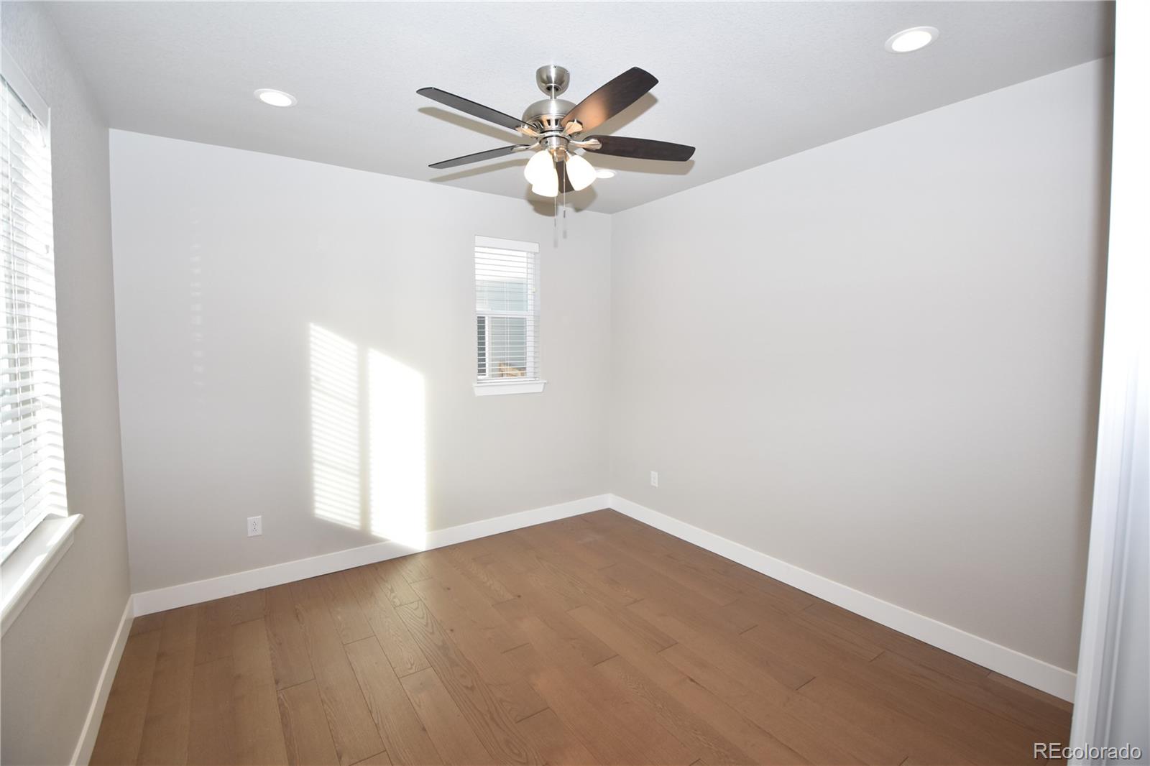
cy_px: 383
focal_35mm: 15
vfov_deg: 77.3
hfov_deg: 100.4
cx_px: 575
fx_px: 479
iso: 400
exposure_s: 1/250
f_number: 4.5
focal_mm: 10
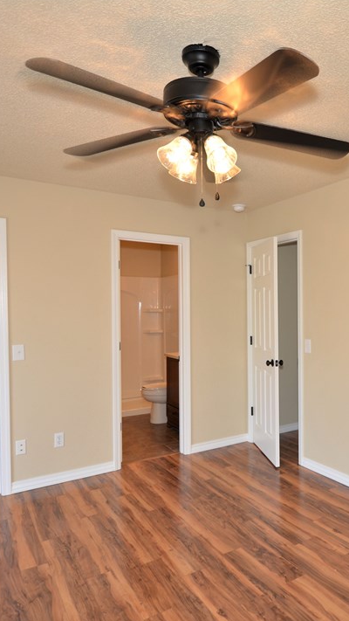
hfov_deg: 45.7
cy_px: 311
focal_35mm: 24
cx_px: 269
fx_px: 395
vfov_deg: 76.3
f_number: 4
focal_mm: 10
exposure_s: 1/60
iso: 320
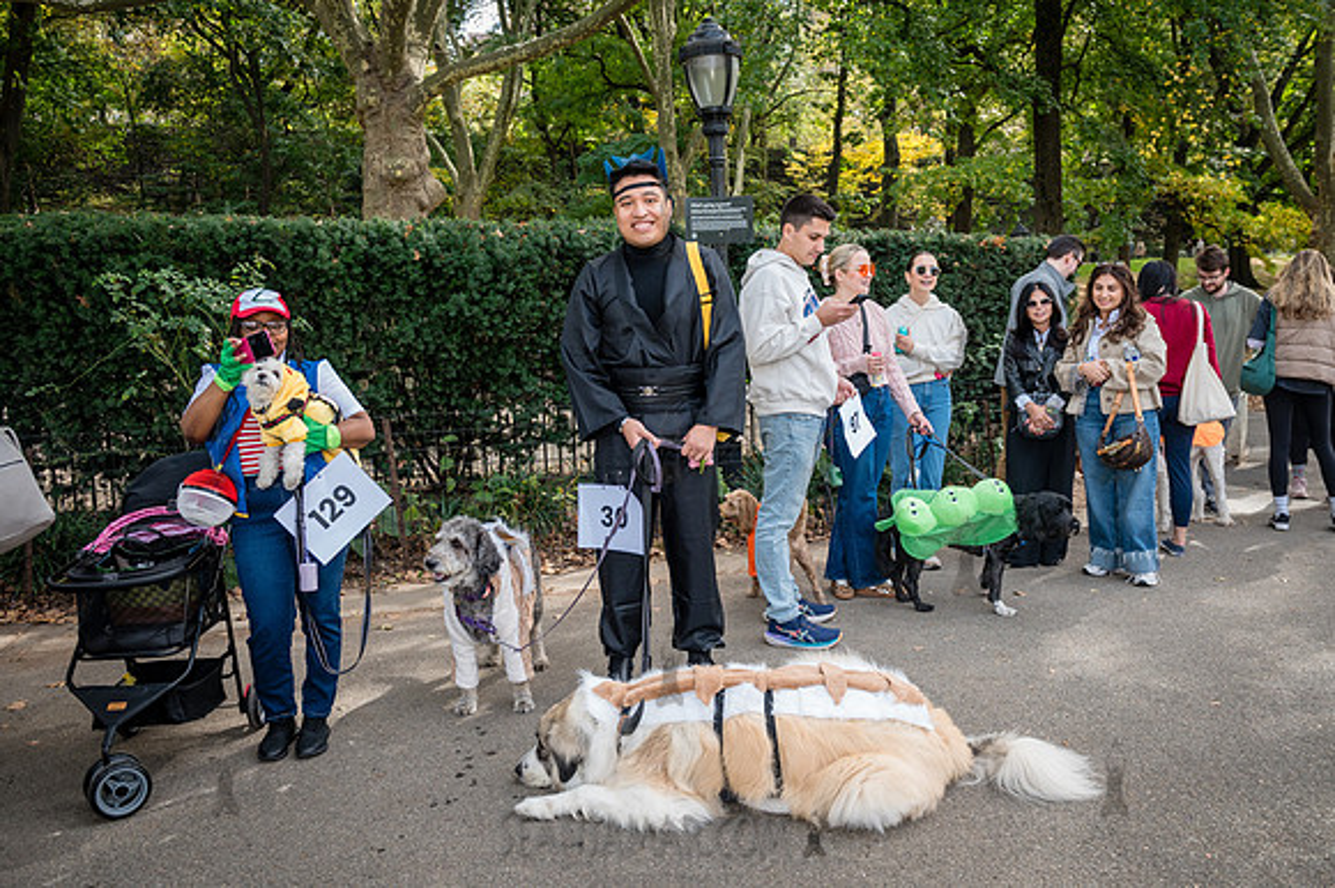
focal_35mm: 27
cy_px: 444
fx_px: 1001
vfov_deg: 47.9
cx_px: 668
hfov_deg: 67.4
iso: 1000
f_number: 5
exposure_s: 1/500
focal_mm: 27
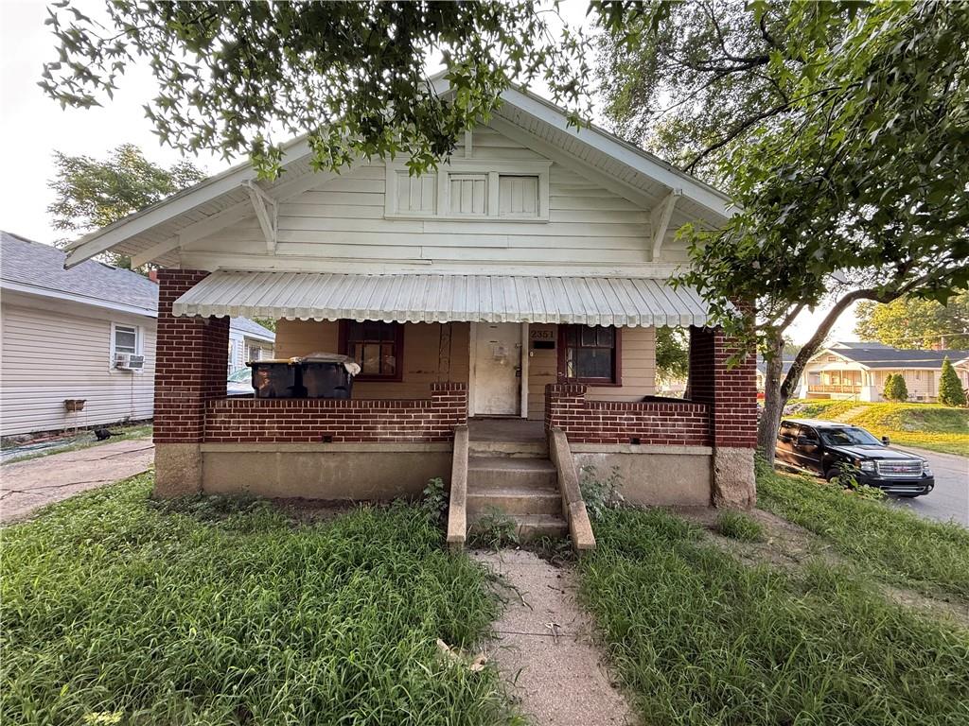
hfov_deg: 102.1
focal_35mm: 14
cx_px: 484
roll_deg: -0.5
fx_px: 392
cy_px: 363
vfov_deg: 85.7
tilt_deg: +2.8
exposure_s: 1/99
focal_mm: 2.22
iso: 125
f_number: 2.2
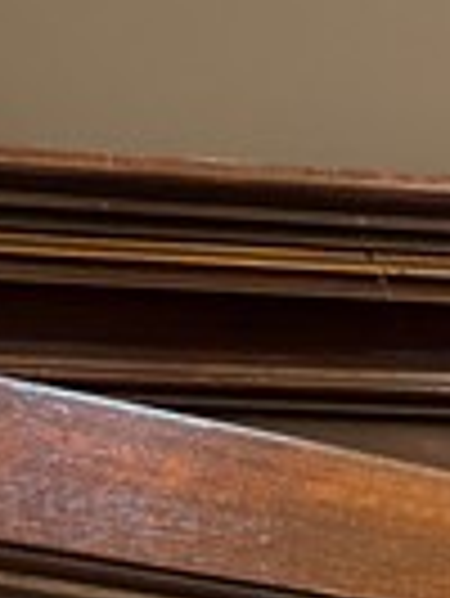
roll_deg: +2.3
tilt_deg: +18.9
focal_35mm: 78
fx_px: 1350
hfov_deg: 18.2
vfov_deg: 22.4
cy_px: 778
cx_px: 495
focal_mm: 5.1
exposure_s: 1/50
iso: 400
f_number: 1.6
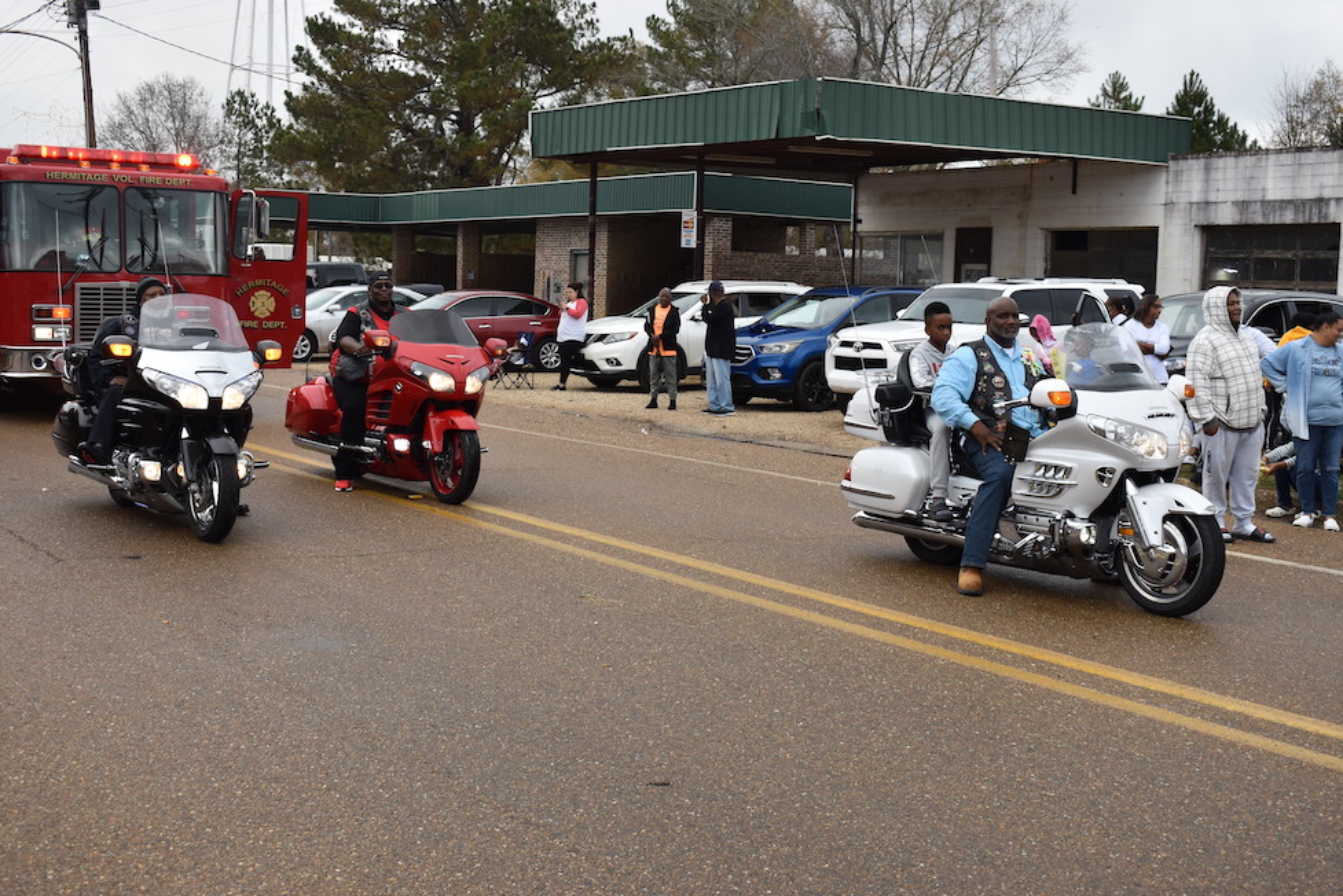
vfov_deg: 30.2
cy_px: 450
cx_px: 683
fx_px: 1661
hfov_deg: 44.0
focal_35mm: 45
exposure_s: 1/250
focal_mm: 29
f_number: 5.6
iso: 250
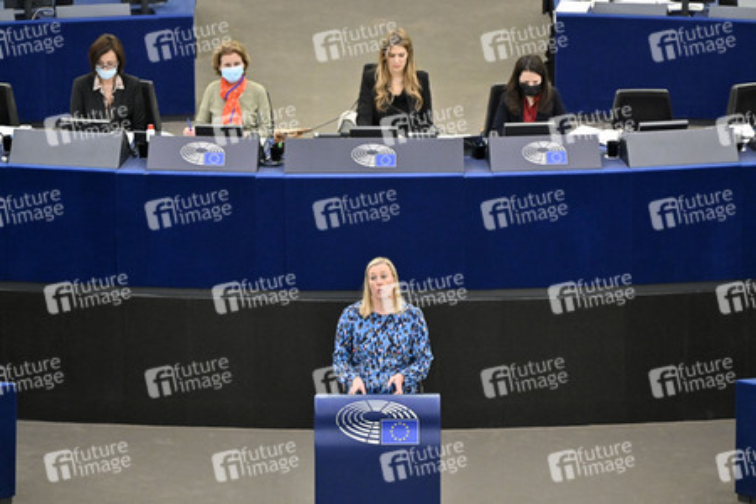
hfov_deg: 9.0
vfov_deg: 6.0
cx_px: 378
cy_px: 252
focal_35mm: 230
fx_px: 4830
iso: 5000
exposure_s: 1/320
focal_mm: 230
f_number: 6
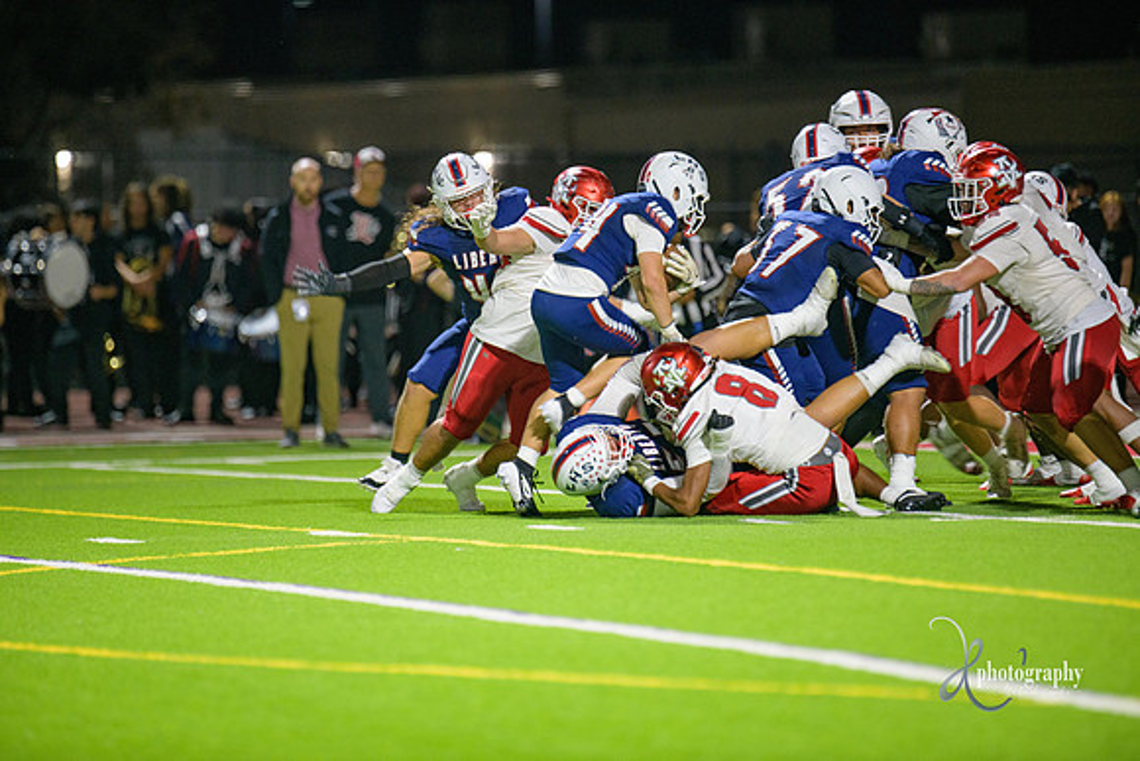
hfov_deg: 6.9
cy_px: 380
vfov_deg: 4.6
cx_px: 570
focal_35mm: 300
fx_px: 9502
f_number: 2.8
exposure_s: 1/250
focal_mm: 300
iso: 2000
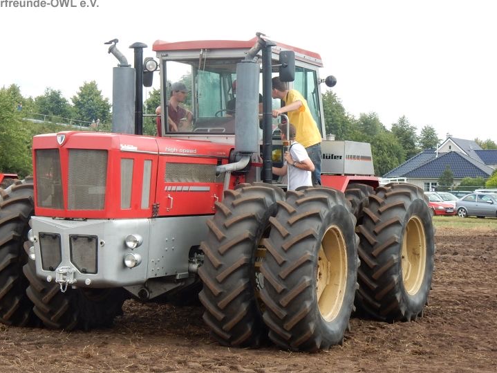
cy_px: 198
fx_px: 1134
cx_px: 221
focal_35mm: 79
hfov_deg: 24.7
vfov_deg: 18.7
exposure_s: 1/160
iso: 125
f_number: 4.8
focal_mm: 12.6
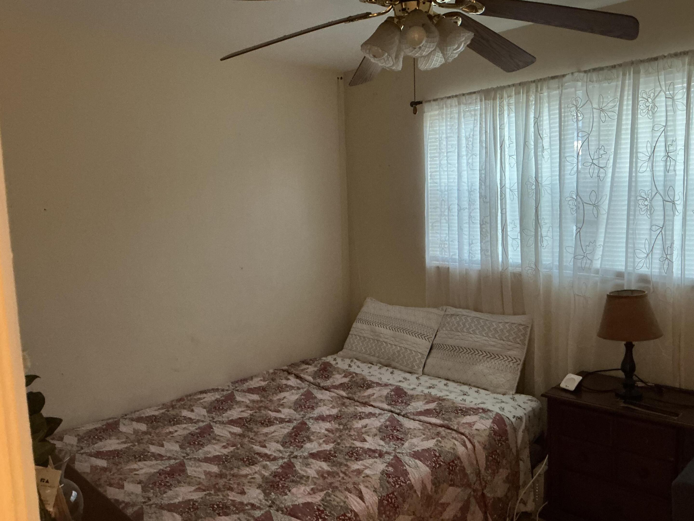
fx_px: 581
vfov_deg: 48.2
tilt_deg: -6.4
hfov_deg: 61.7
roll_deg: +2.3
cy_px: 260
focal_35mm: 29
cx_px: 347
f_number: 1.8
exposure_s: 1/30
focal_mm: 3
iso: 400
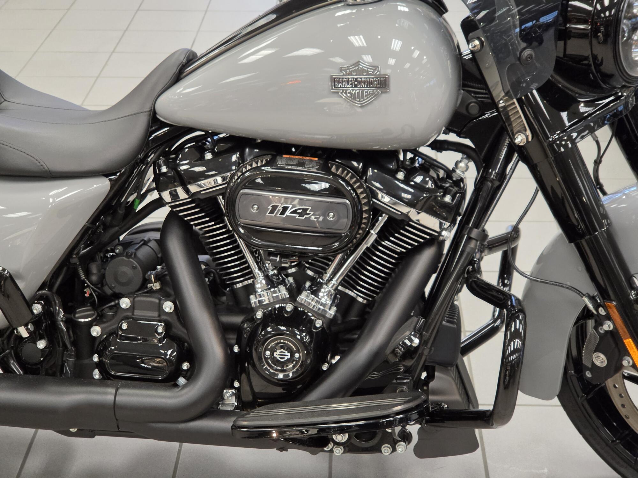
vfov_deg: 21.3
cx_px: 319
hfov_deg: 28.2
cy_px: 239
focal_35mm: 69
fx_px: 1272
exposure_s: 1/60
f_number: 2.4
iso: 320
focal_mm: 7
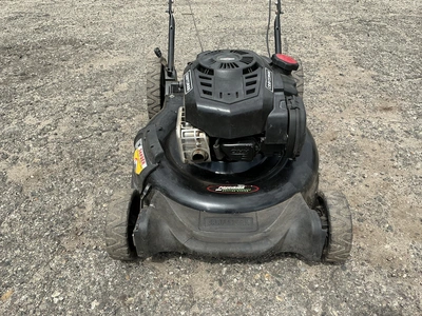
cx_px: 211
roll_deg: +2.6
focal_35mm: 28
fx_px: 341
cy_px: 158
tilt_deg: -33.7
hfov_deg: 63.4
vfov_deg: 49.7
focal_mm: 3
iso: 25
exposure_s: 1/1342
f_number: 1.8
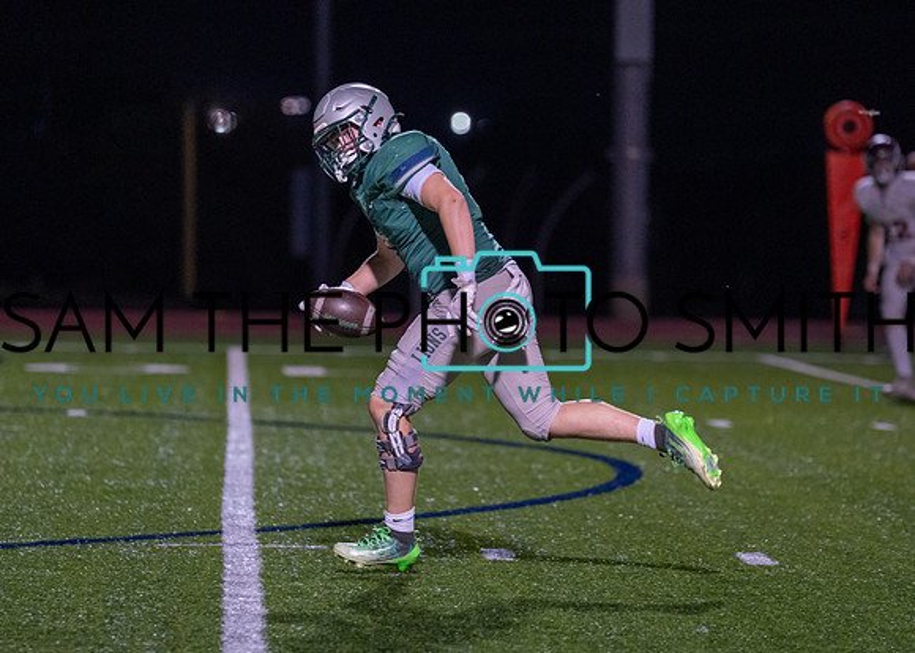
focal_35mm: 230
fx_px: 5984
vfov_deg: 6.2
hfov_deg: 8.7
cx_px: 434
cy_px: 303
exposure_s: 1/1000
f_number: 2.8
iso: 2500
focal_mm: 175
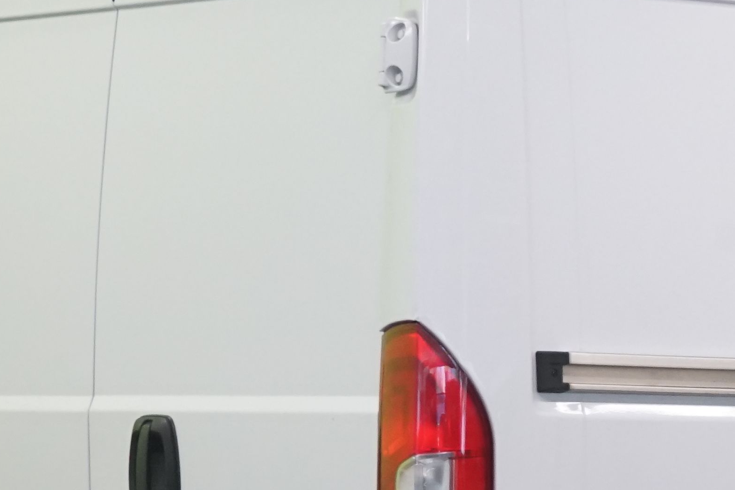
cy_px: 479
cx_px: 976
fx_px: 4512
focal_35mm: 221
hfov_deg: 9.1
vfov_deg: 6.2
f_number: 9
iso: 2000
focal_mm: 58
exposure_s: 1/25
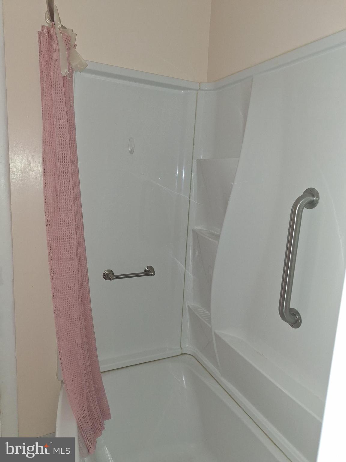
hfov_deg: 58.9
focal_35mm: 23
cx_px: 173
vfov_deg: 73.9
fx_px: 307
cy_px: 231
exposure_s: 1/25
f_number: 1.8
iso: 25
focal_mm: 5.54
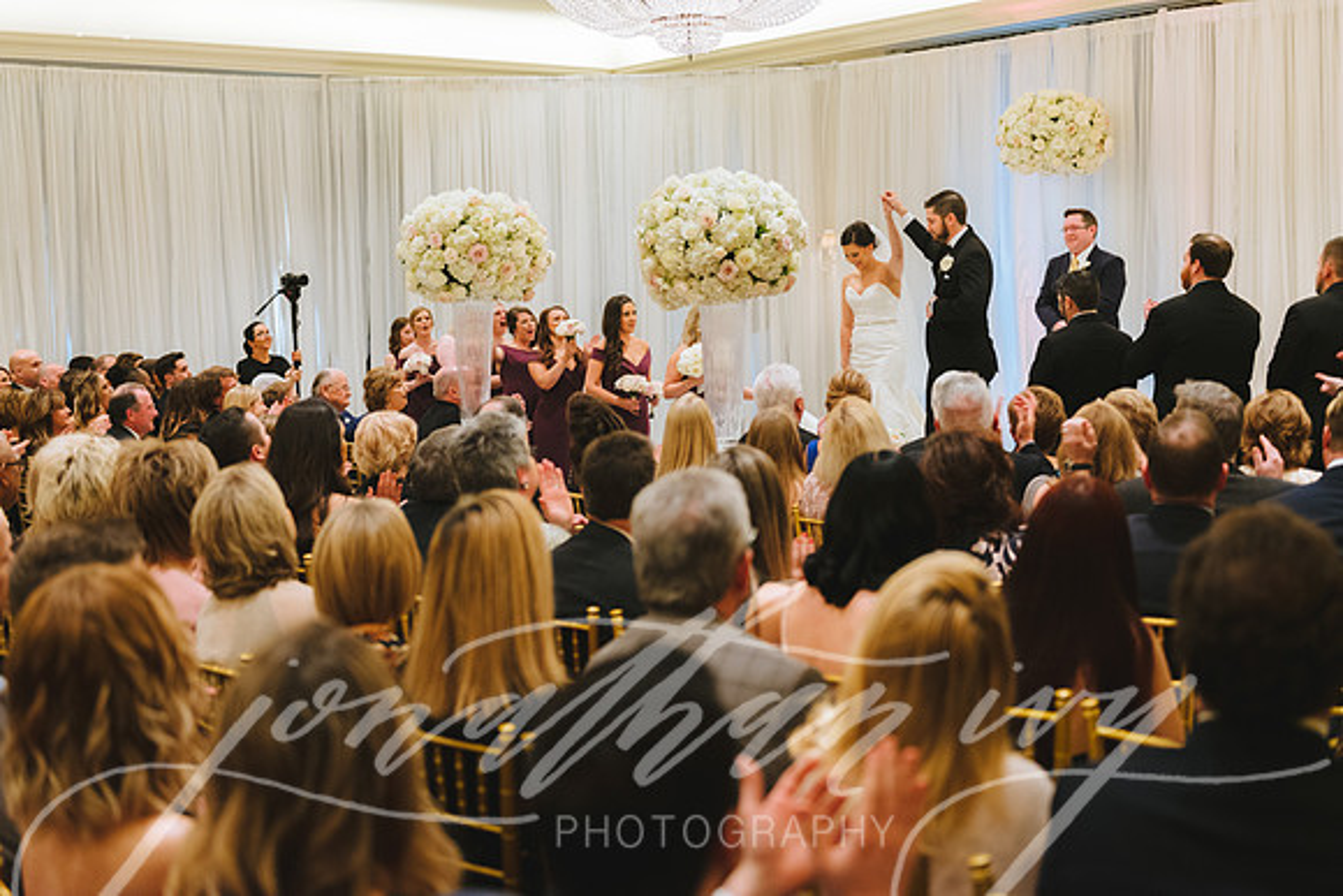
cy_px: 448
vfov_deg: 27.0
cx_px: 672
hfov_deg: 39.6
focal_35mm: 50
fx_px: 1866
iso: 1250
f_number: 2.8
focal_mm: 50
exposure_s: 1/160
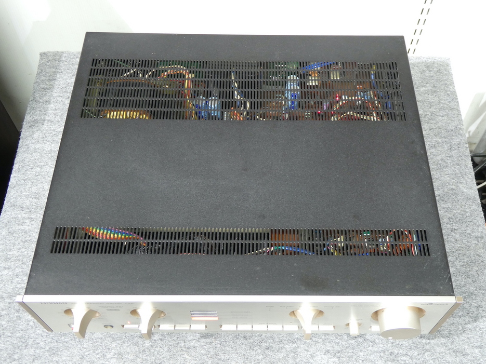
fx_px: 533
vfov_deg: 37.7
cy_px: 181
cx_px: 246
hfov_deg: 49.0
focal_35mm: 38
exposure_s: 1/2
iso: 200
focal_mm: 6.7
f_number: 3.7
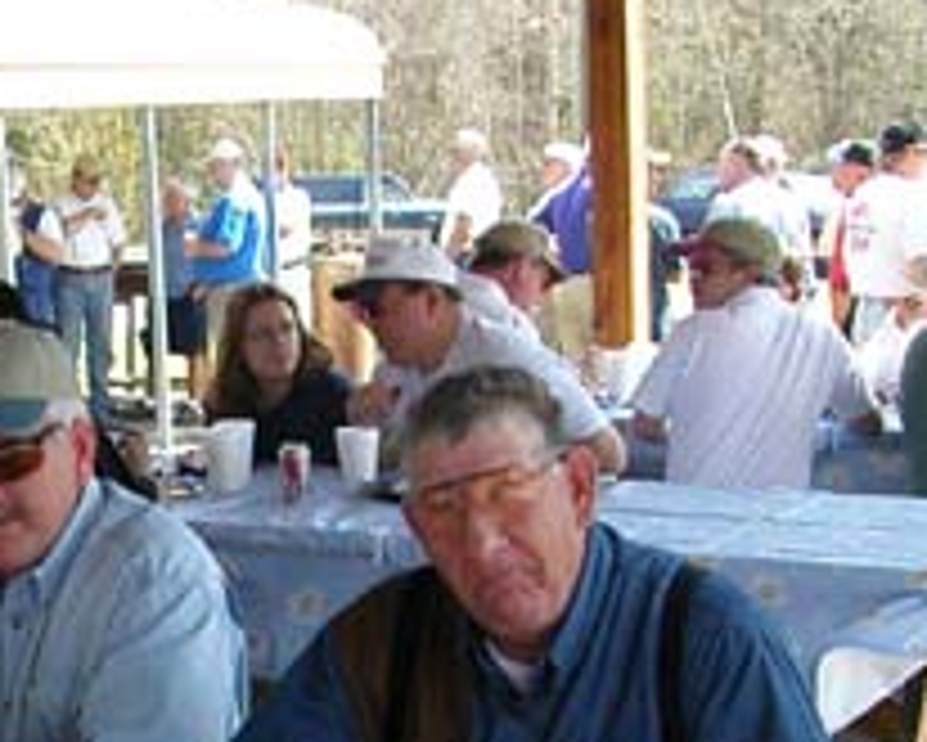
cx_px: 189
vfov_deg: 18.9
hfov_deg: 23.8
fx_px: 2168
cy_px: 742
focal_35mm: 79
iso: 100
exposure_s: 1/224
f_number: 2.7
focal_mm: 5.6
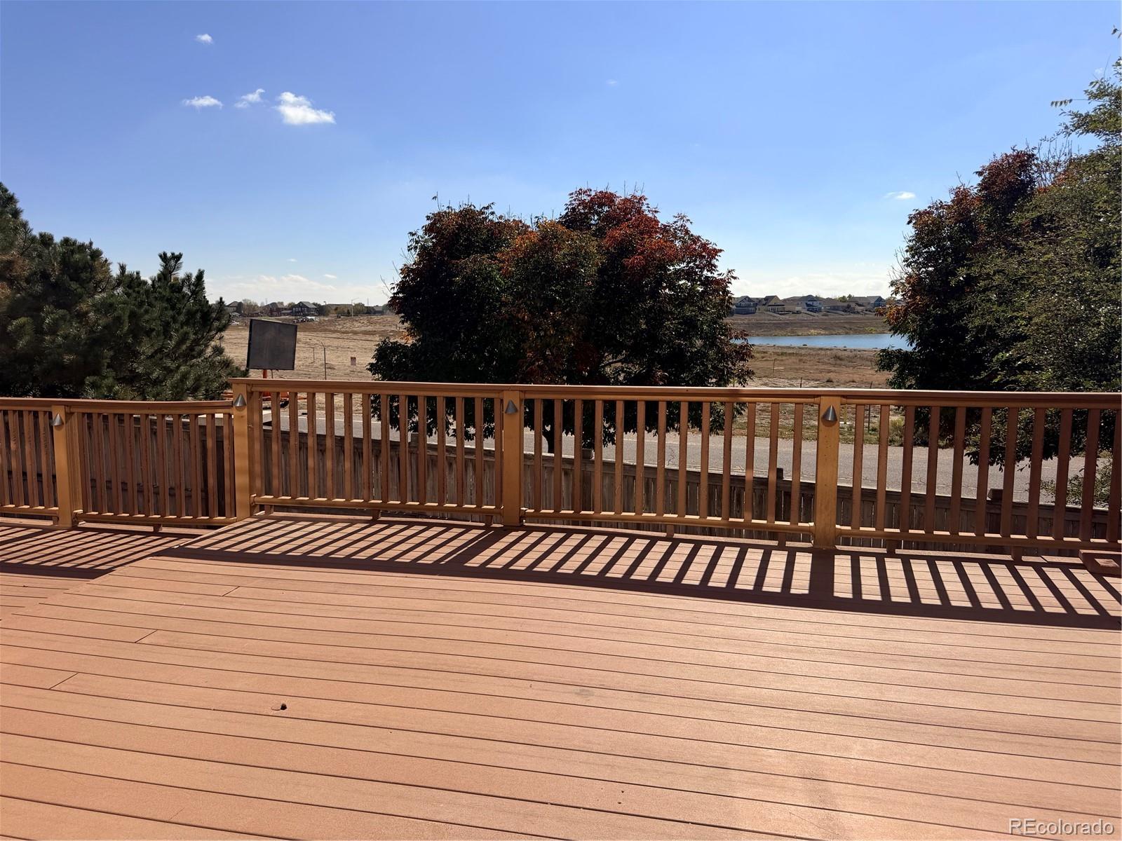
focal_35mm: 24
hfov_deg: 71.6
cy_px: 420
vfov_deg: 56.8
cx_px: 561
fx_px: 778
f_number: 1.78
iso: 80
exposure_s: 1/9091
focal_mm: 6.76
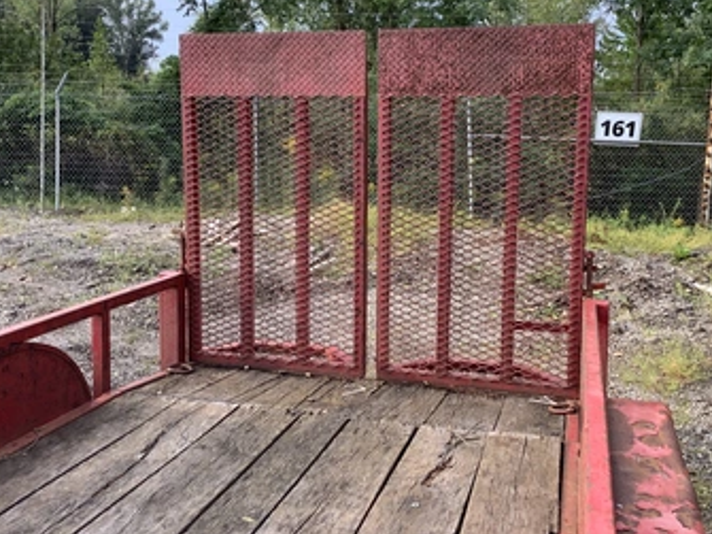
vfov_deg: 38.6
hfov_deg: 50.1
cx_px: 374
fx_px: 761
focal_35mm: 37
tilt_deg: -8.3
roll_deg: -2.7
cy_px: 232
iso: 32
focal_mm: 3.3
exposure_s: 1/120
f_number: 2.4
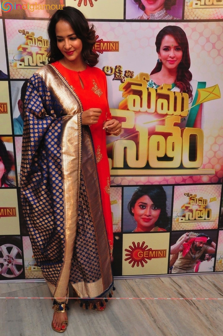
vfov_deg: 53.2
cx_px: 112
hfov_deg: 36.8
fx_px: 335
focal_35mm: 36
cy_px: 168
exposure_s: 1/125
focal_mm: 24
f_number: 11
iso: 1600
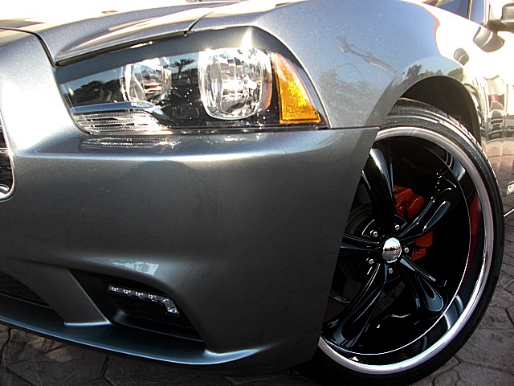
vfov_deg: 39.7
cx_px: 257
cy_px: 193
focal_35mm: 36
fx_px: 535
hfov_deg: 51.4
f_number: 2.8
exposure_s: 1/125
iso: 50
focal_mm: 6.3
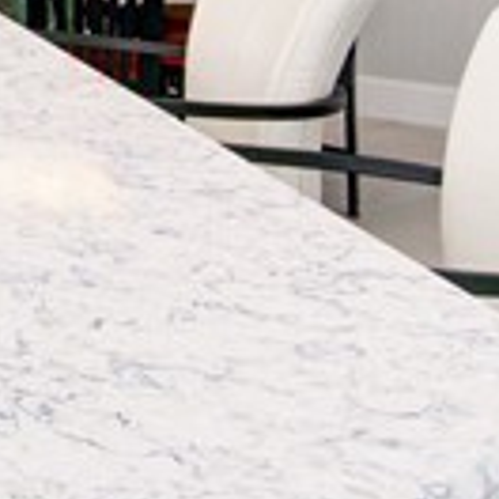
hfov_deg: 13.4
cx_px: -497
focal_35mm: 112
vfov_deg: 14.4
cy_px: -284
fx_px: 1827
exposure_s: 1/5
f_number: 8
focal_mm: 16
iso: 400
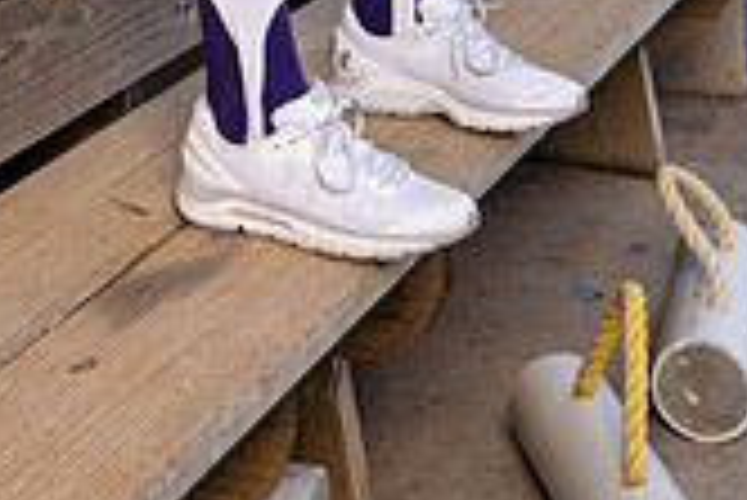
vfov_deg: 10.6
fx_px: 2471
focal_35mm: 119
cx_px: 189
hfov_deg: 17.1
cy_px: -491
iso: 100
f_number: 5.6
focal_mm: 44
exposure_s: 1/250
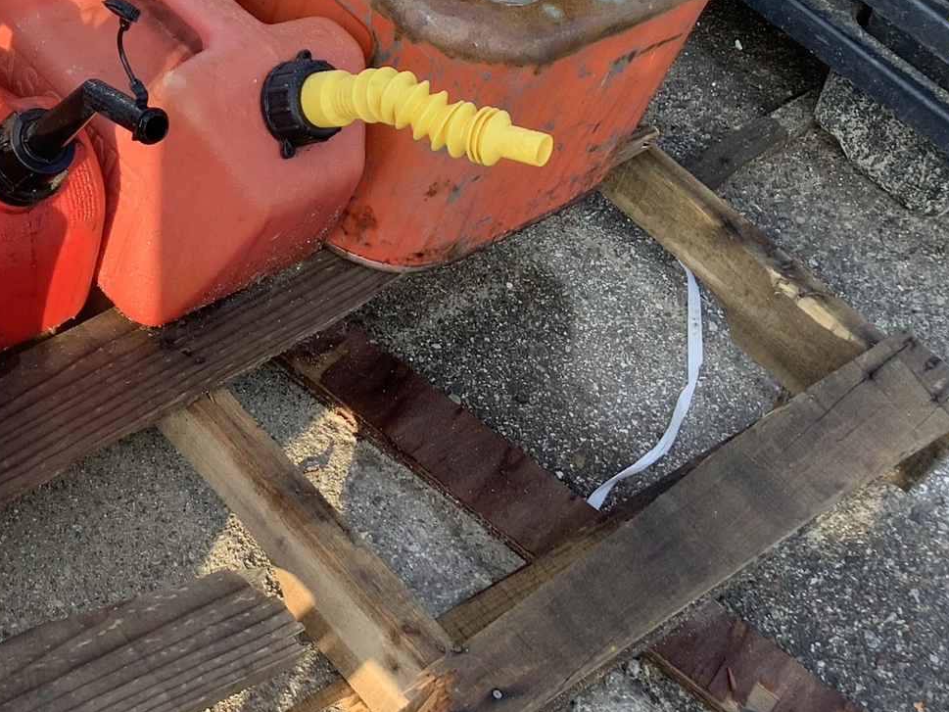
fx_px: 1755
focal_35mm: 64
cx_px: -2
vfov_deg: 22.9
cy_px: 259
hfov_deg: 28.4
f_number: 2.4
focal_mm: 3.3
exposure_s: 1/120
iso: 25
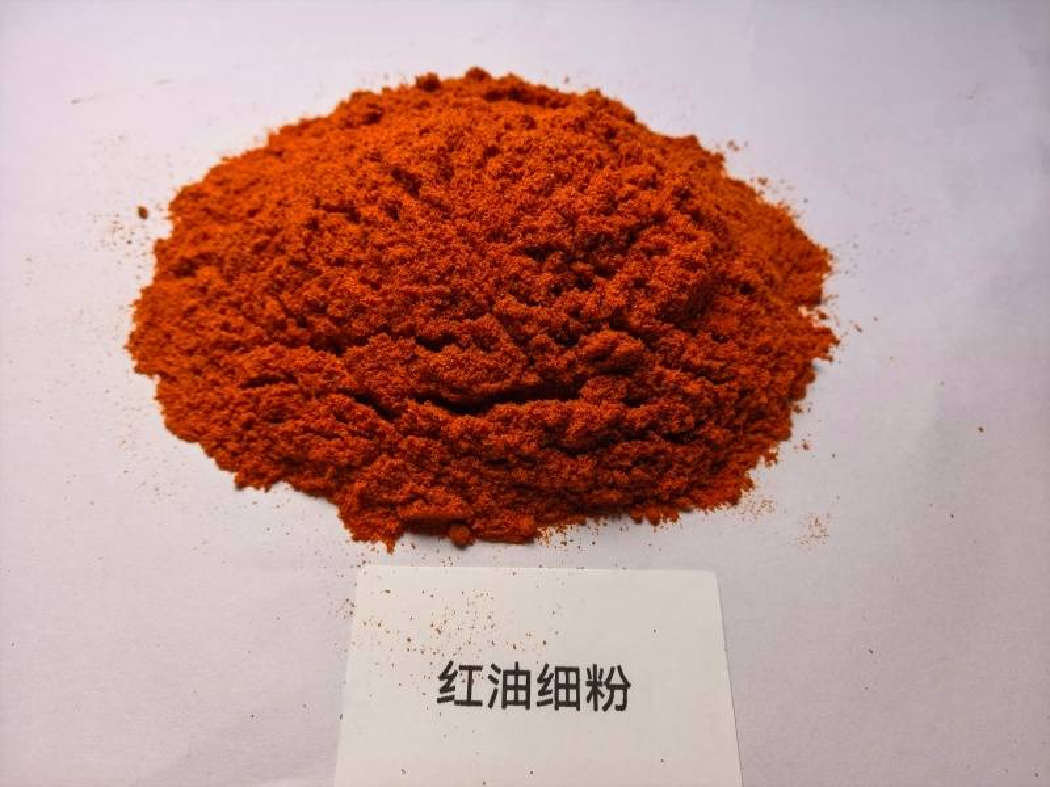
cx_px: 525
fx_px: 728
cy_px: 394
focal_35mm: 24
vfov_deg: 56.8
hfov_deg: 71.6
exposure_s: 1/100
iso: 125
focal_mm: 5.75
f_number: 2.8
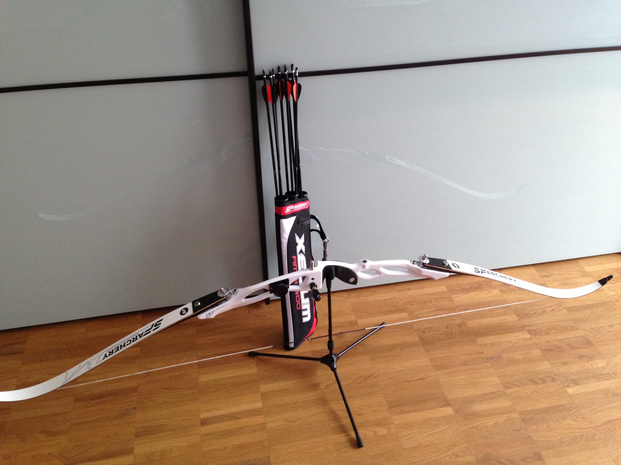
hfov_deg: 55.4
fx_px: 592
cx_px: 310
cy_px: 232
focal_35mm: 33
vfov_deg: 42.9
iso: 160
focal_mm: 4.13
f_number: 2.4
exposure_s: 1/20
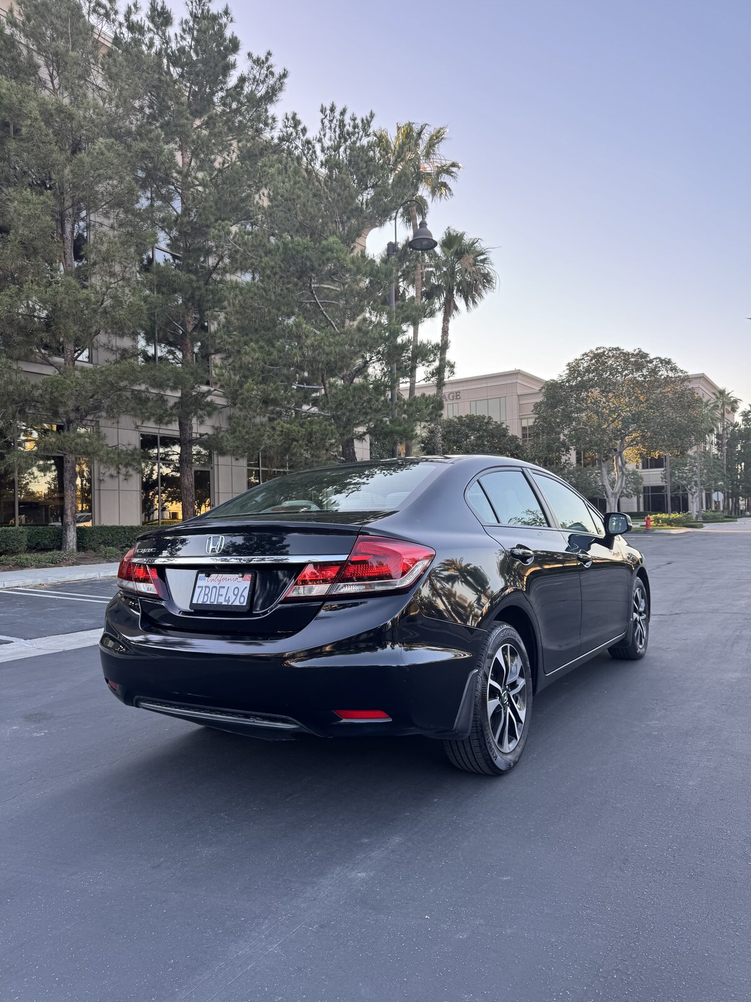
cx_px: 376
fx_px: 694
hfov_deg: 56.8
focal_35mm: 24
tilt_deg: +0.5
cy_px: 501
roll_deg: +2.2
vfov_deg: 71.6
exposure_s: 1/169
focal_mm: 6.76
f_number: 1.78
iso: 80
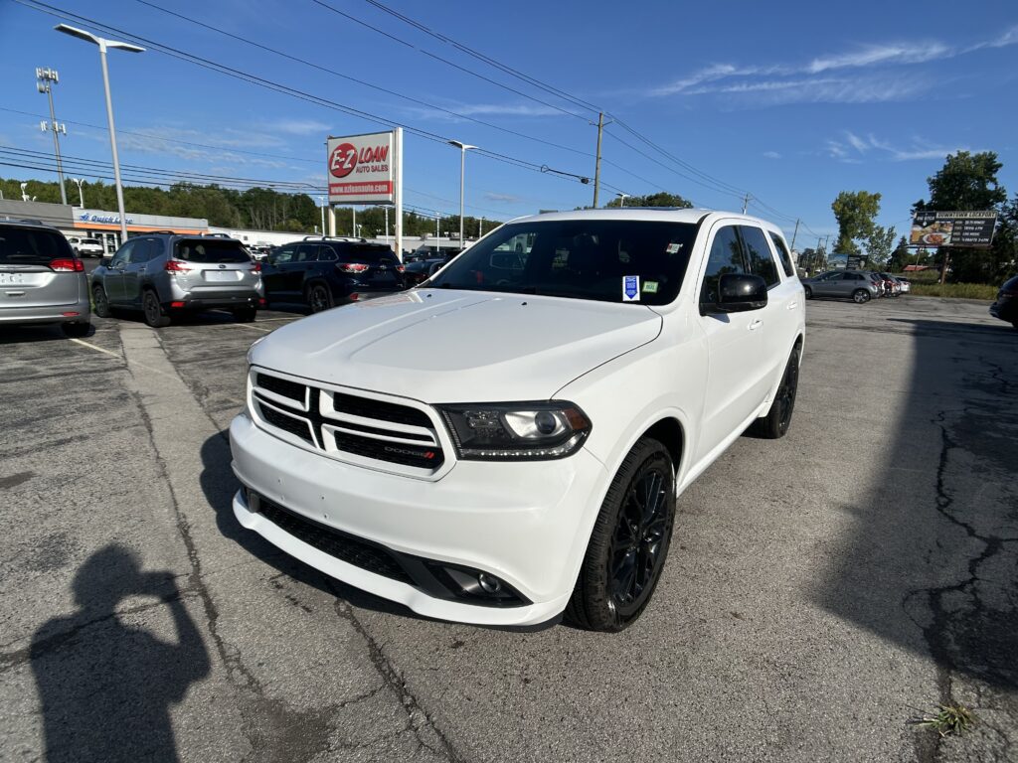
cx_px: 509
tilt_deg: -13.1
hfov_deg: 67.3
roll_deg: -2.5
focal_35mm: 26
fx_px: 765
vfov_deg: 53.1
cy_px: 382
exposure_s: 1/8000
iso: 50
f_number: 1.5
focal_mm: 5.7
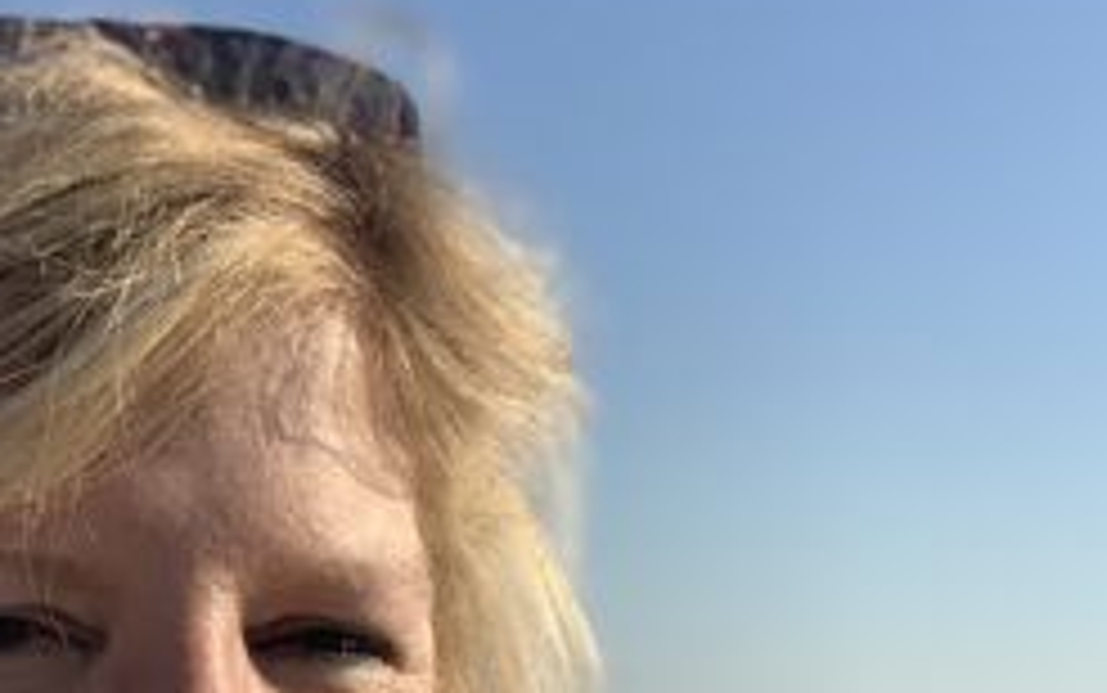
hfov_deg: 24.8
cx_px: 122
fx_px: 2445
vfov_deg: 15.6
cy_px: 826
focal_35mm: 81
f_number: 2.2
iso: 16
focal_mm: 2.87
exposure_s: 1/1155
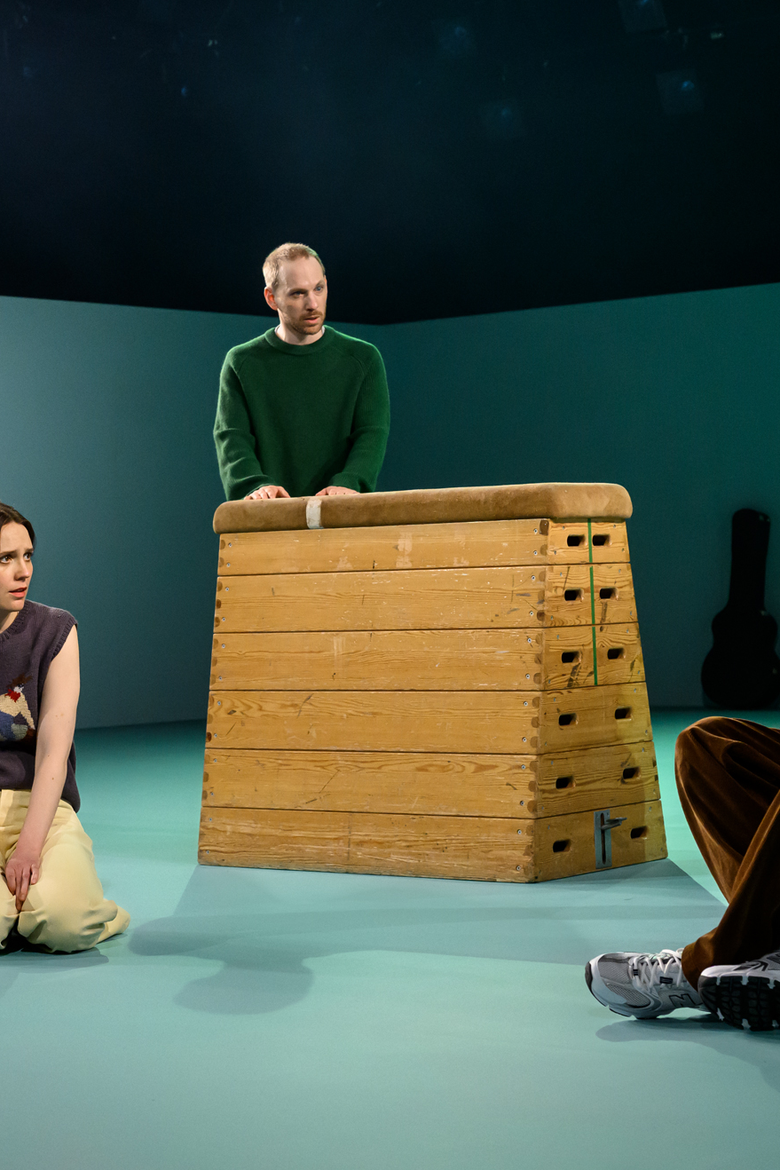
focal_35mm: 79
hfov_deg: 17.2
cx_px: 209
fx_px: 2567
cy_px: 439
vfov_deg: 25.6
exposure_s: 1/500
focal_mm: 42
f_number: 4
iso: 3200
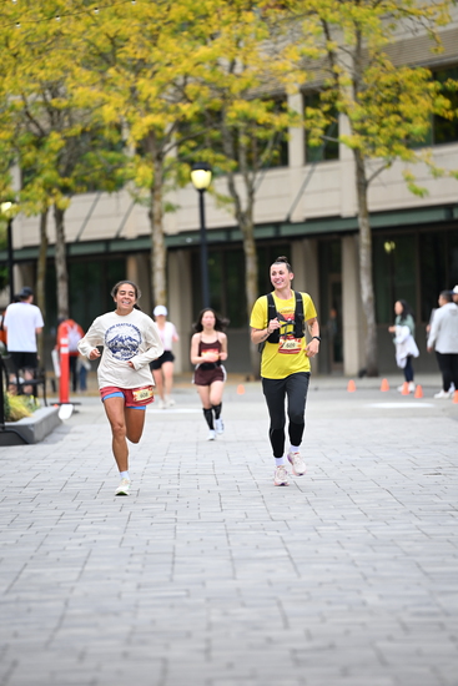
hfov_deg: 6.9
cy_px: 343
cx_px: 229
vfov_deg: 10.3
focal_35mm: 200
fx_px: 3814
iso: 640
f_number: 2.8
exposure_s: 1/2000
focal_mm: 200
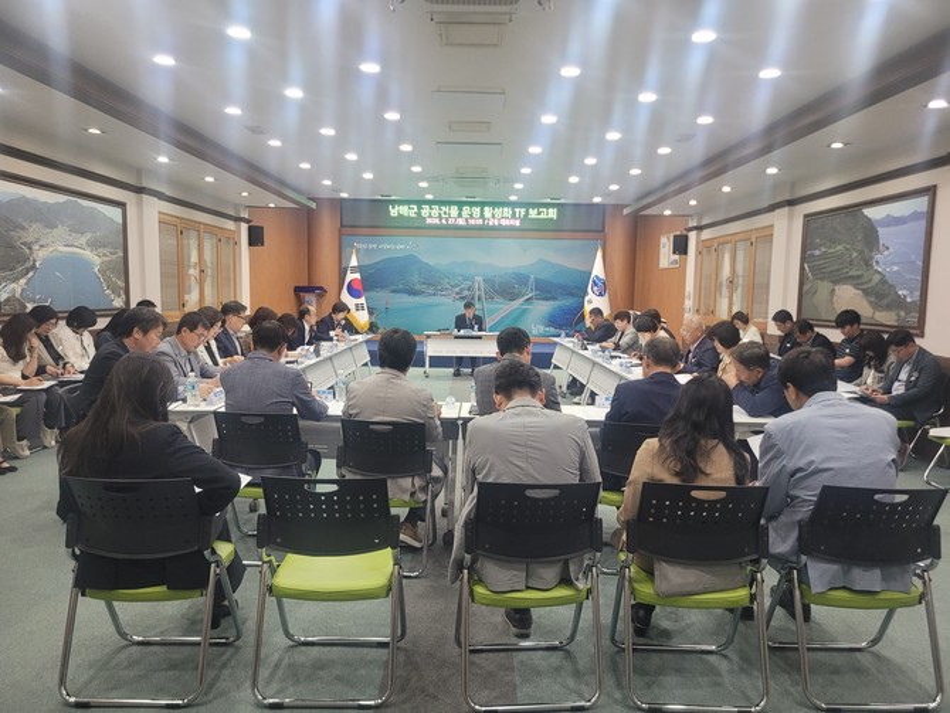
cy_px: 356
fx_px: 714
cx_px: 475
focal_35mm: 26
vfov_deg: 53.1
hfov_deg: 67.3
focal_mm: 5.4
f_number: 1.8
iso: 250
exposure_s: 1/120
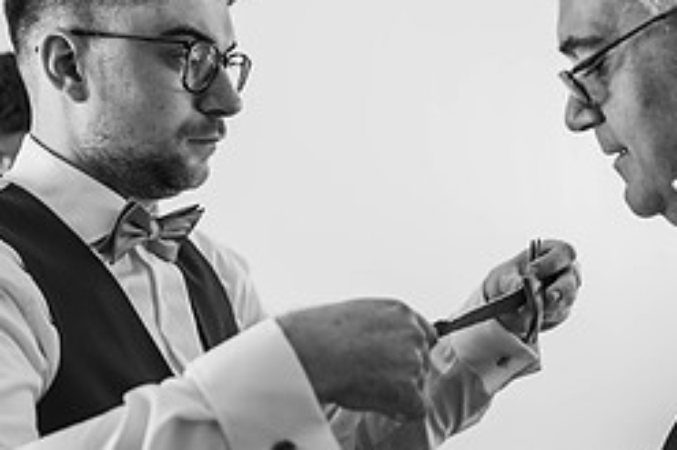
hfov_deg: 24.8
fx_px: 1541
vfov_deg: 16.6
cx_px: 377
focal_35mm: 82
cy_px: 273
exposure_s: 1/200
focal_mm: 35
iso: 180
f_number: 2
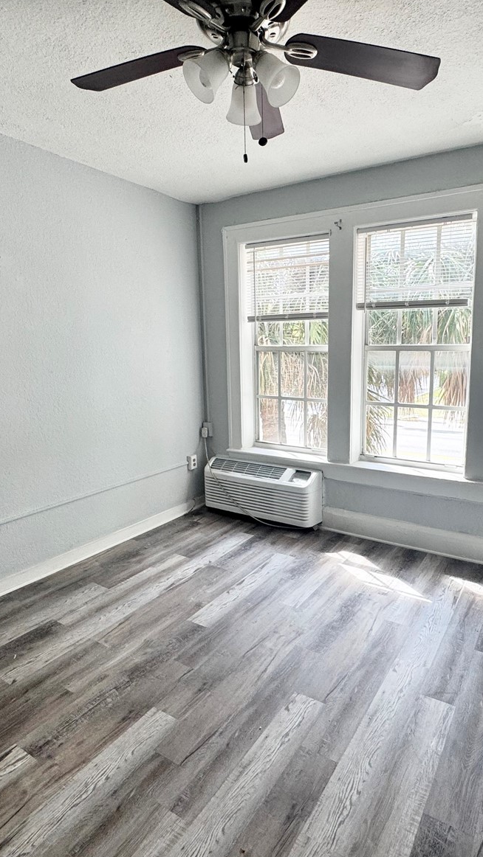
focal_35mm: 21
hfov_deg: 53.2
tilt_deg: -8.3
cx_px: 290
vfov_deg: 83.8
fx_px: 478
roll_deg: +0.4
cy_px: 426
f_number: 2.2
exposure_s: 1/110
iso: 40
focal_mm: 2.22
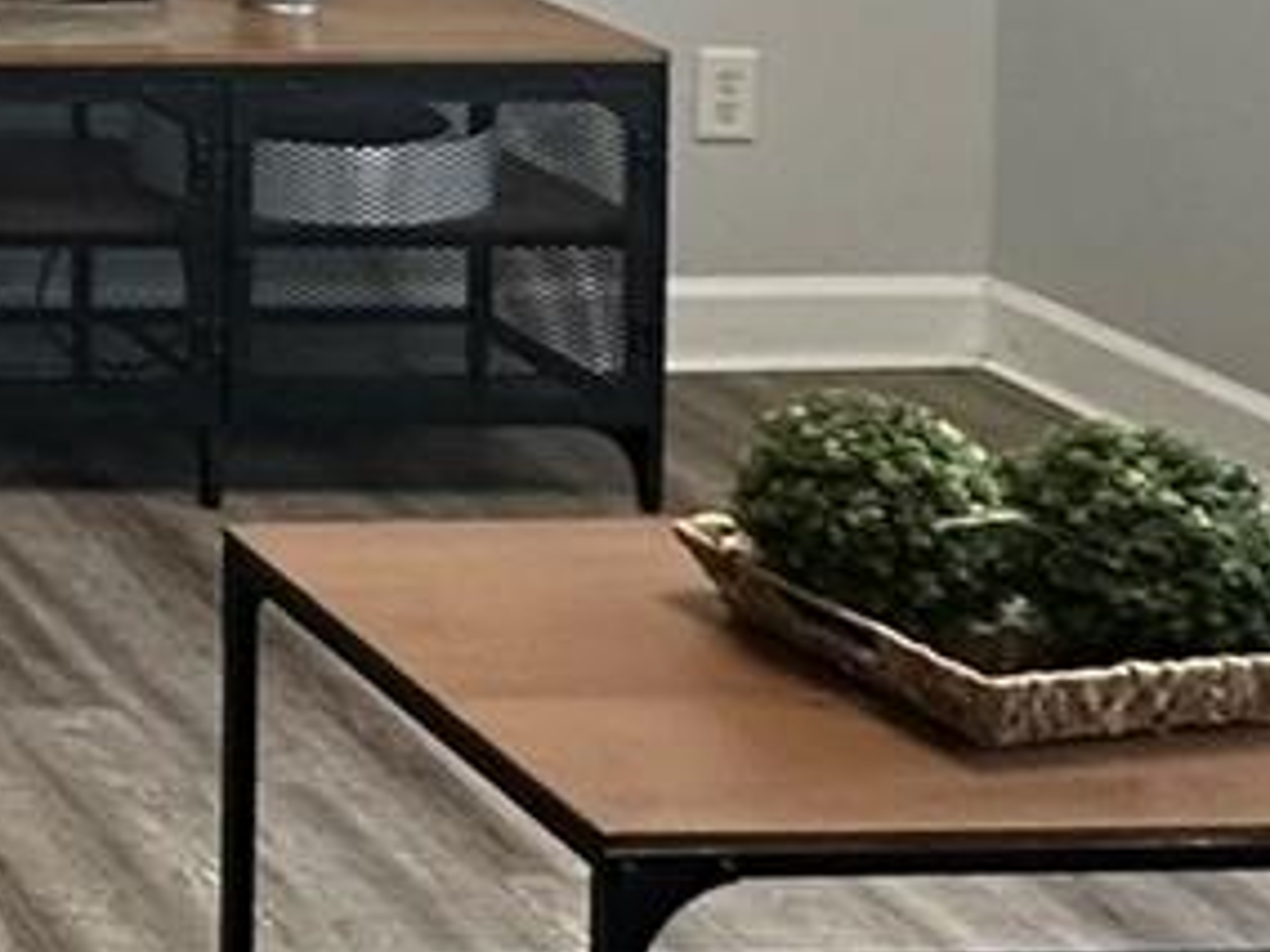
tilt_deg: -1.9
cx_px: -1359
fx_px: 2898
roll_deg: +0.5
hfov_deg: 17.1
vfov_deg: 16.6
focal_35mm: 79
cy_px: -577
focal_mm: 2.22
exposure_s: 1/60
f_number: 2.2
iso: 200
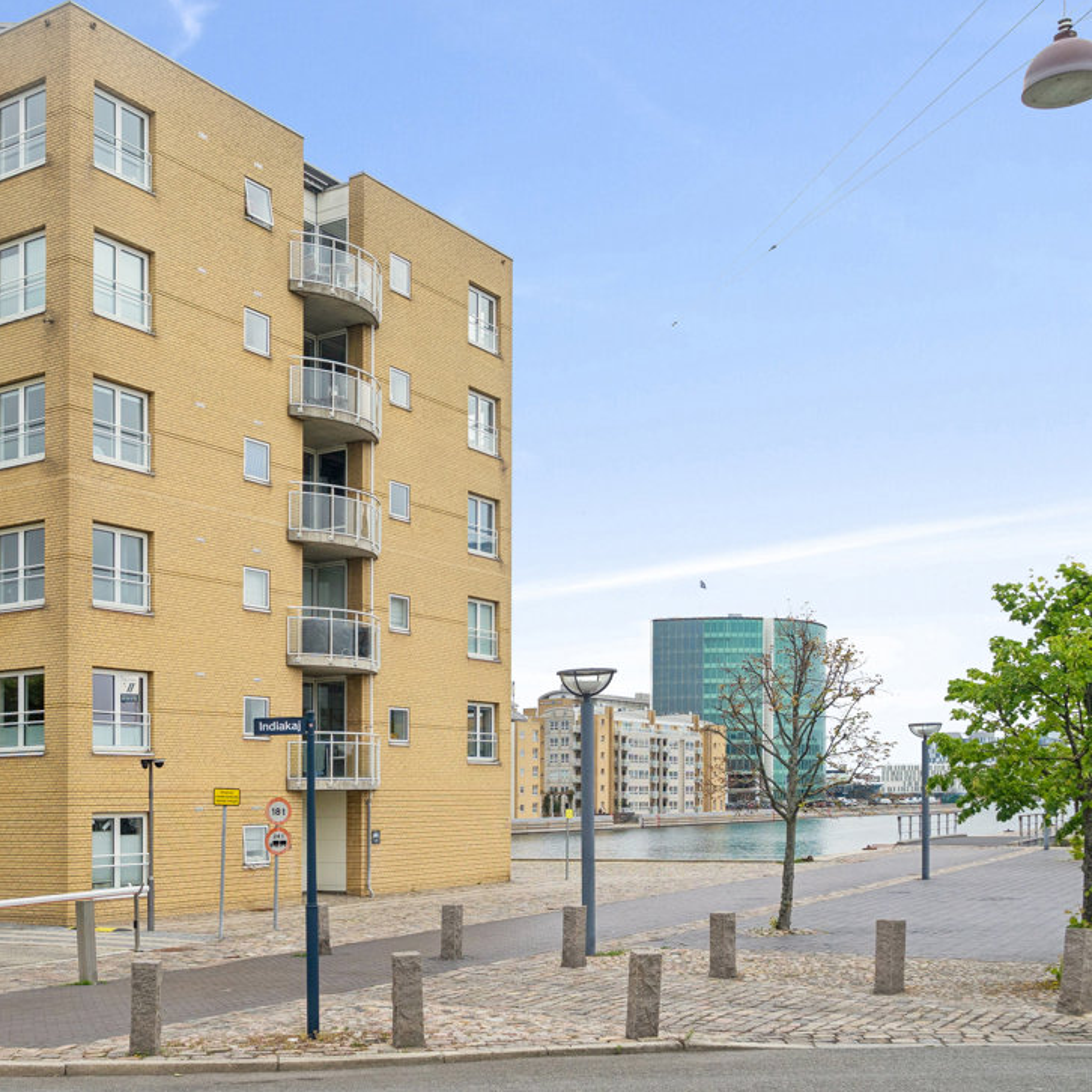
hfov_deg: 42.3
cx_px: 364
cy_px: 555
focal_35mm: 39
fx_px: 1392
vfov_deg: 42.8
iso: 200
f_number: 5.6
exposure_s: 1/640
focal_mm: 20
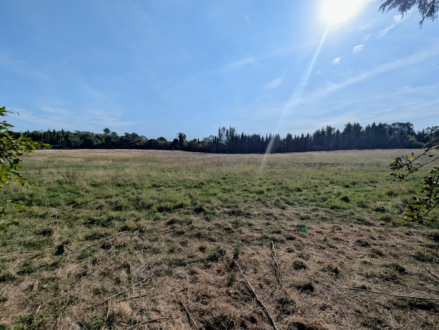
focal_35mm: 13
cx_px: 220
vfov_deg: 90.1
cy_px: 165
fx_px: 165
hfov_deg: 106.1
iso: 48
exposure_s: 1/5988
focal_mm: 1.95
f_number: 2.2
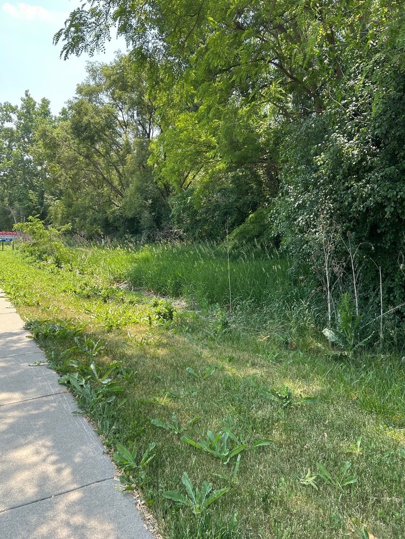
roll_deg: +3.0
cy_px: 270
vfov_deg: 67.3
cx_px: 202
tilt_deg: -6.5
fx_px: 406
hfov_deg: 53.1
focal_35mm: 26
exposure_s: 1/840
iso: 50
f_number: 1.5
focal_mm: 5.7
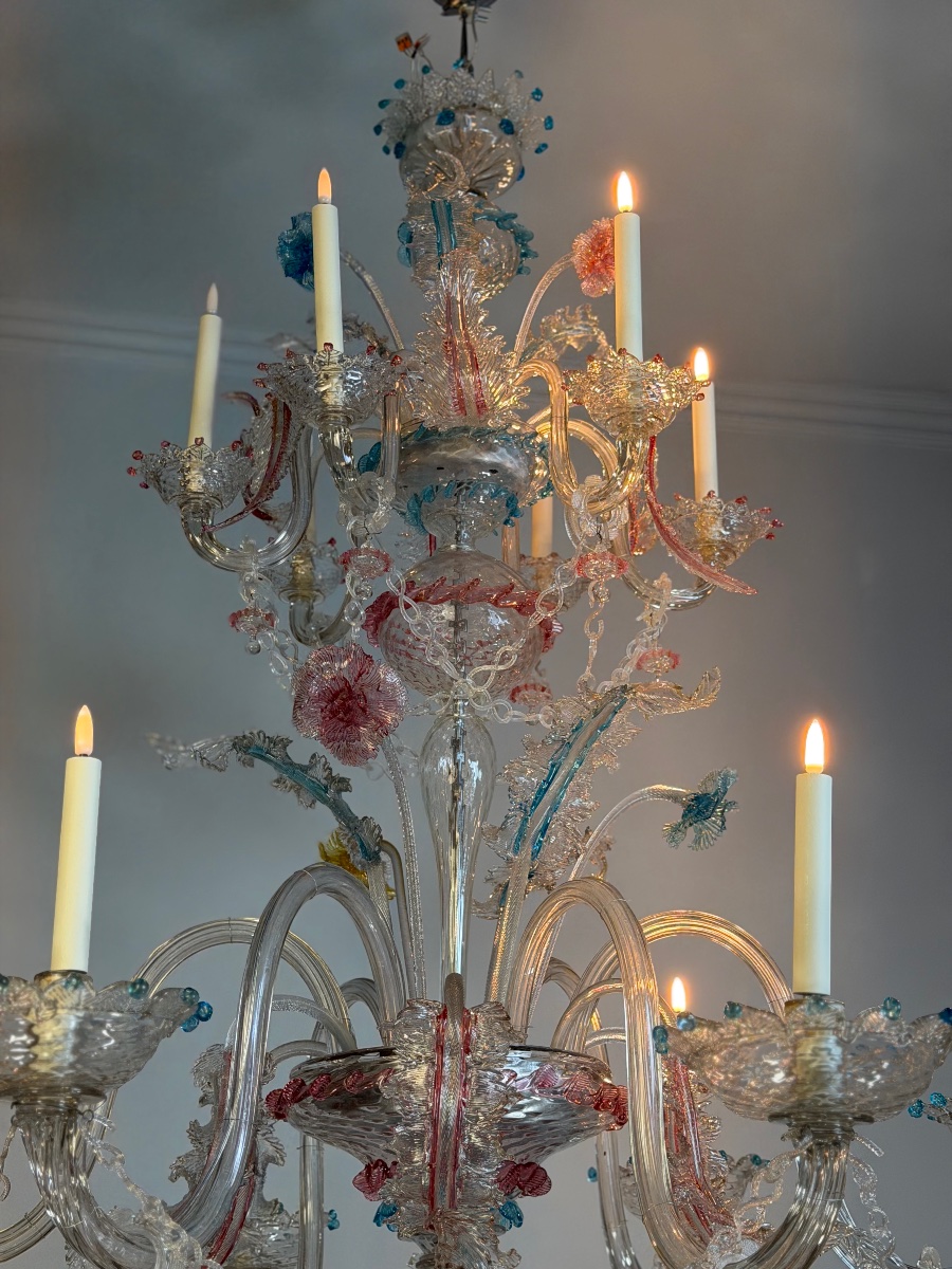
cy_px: 634
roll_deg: +0.0
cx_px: 476
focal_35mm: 48
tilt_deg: +22.6
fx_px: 1760
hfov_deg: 30.3
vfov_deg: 39.7
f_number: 1.78
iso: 100
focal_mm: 6.76
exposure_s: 1/100
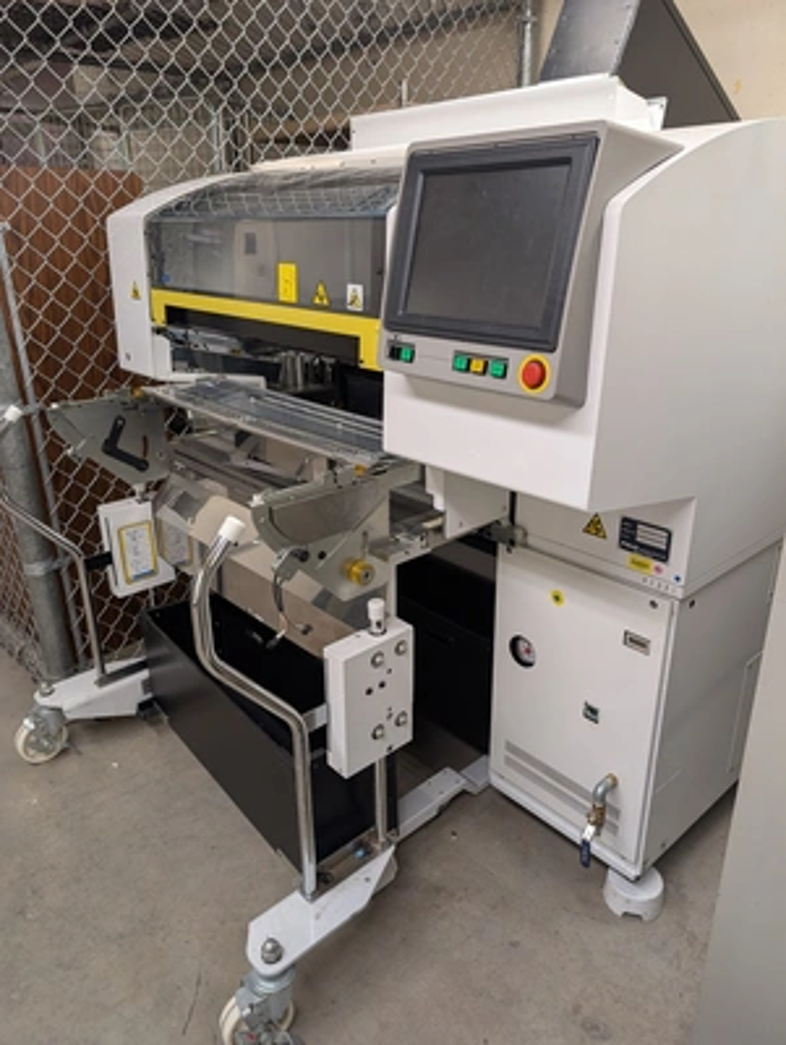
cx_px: 393
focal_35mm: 24
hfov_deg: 56.9
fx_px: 725
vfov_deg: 71.5
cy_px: 522
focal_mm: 6.9
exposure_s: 1/30
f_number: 1.68
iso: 54
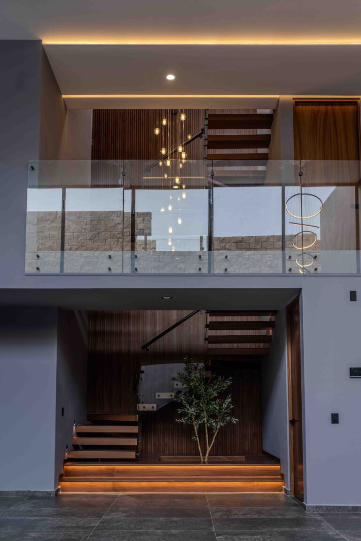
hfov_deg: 37.9
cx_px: 180
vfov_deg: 54.4
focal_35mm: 35
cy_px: 270
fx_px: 526
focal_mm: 35
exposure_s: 1/500
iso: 320
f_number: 4
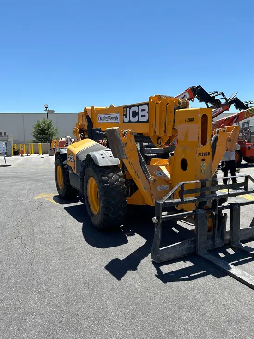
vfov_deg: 67.3
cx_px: 127
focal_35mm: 26
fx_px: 254
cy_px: 170
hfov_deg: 53.1
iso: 50
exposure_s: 1/3571
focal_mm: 5.7
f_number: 1.5
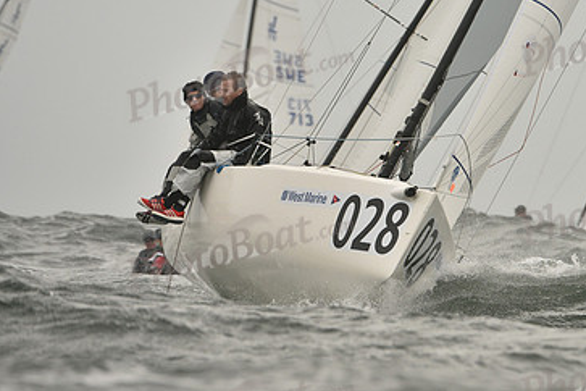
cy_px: 141
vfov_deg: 2.2
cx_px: 439
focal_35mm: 639
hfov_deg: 3.2
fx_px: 10401
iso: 400
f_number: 7.1
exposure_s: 1/1250
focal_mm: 400
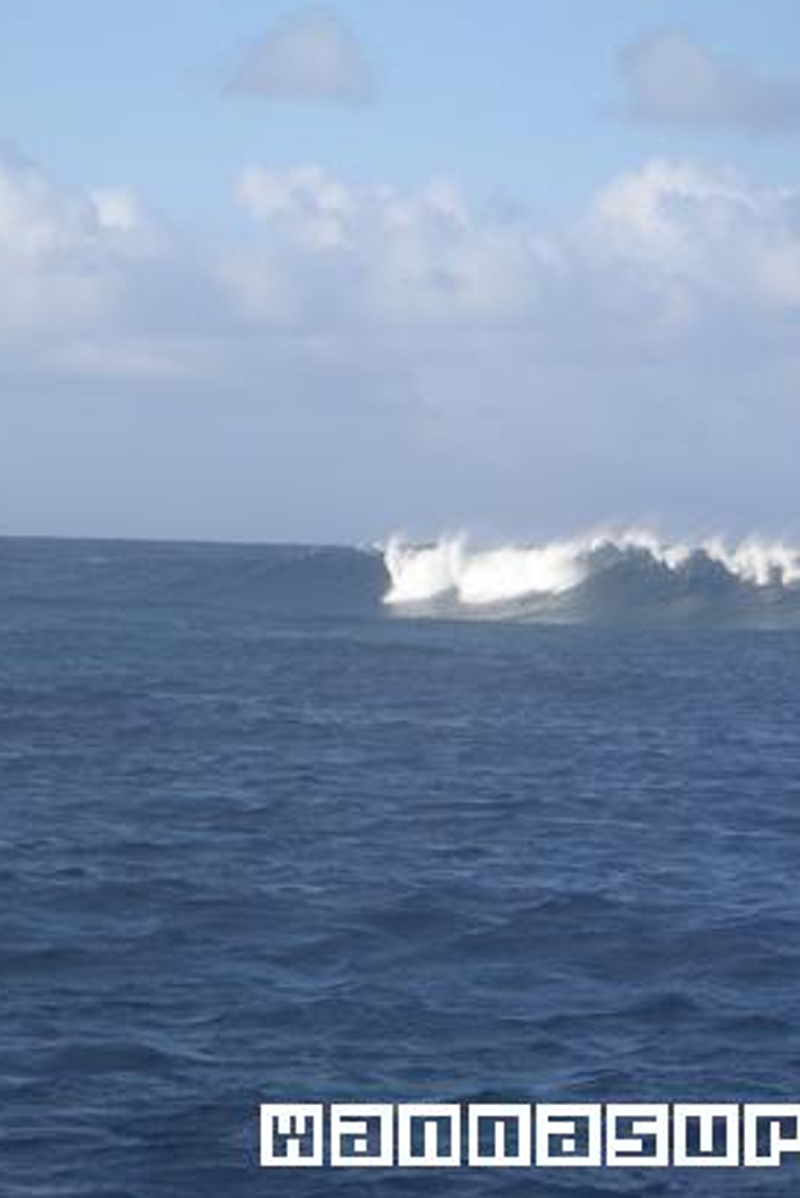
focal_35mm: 155
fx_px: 5162
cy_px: 600
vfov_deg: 13.2
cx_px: 368
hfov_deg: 8.9
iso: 50
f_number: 3.6
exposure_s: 1/350
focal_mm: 17.1
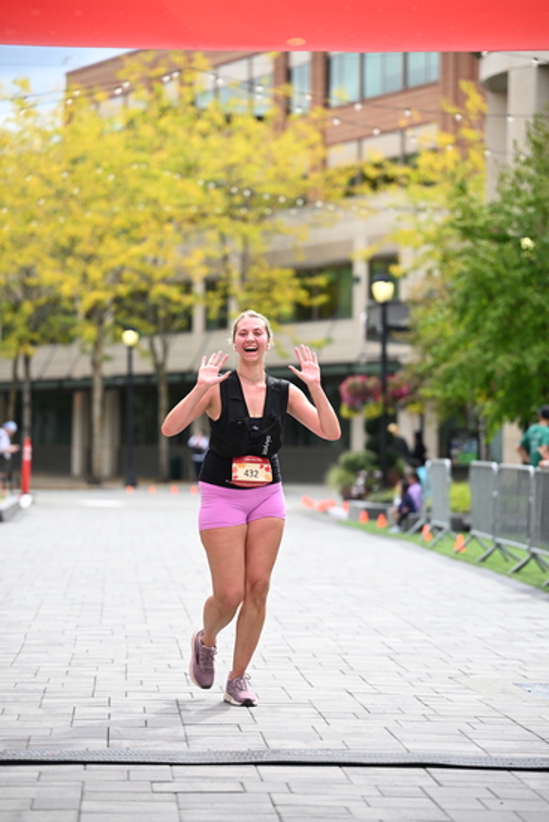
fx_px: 2629
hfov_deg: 11.9
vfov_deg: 17.8
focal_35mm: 115
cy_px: 411
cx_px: 274
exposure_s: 1/2500
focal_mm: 115
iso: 640
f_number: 2.8
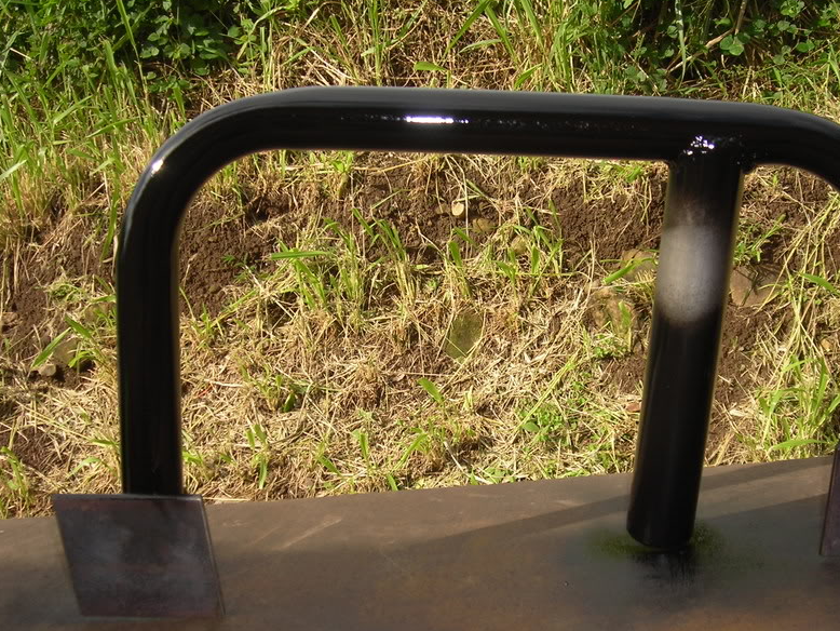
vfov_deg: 29.0
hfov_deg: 38.1
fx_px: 1214
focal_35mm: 50
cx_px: 479
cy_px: 399
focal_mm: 6.3
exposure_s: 1/420
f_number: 3.2
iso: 50
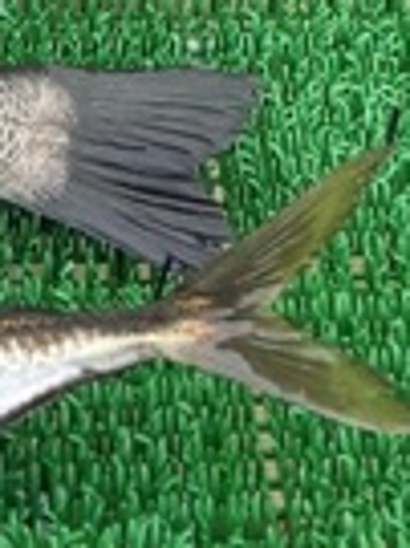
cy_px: -1104
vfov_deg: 9.4
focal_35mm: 165
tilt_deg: -10.5
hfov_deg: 8.7
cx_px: -276
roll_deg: -1.2
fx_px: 2610
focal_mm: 5.96
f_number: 1.6
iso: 50
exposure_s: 1/716
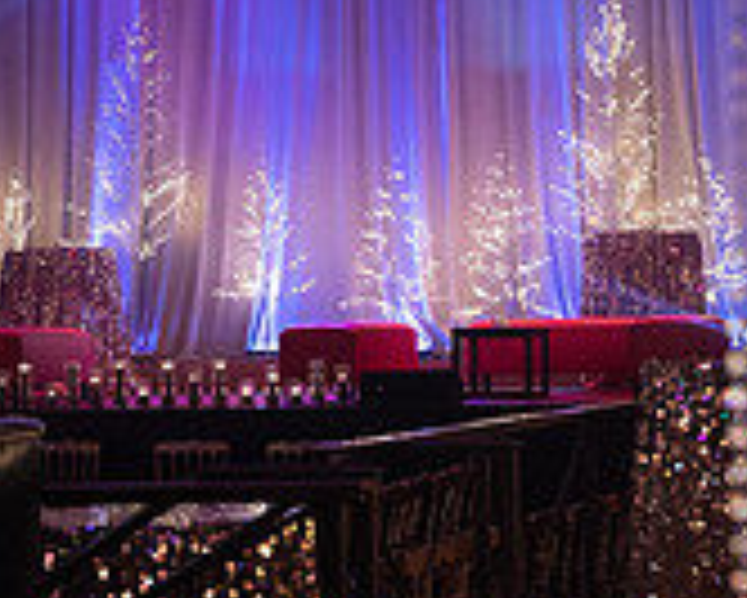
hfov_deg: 14.6
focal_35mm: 132
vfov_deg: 11.7
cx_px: 450
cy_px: 238
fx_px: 2920
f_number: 4
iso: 4000
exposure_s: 1/100
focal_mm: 52
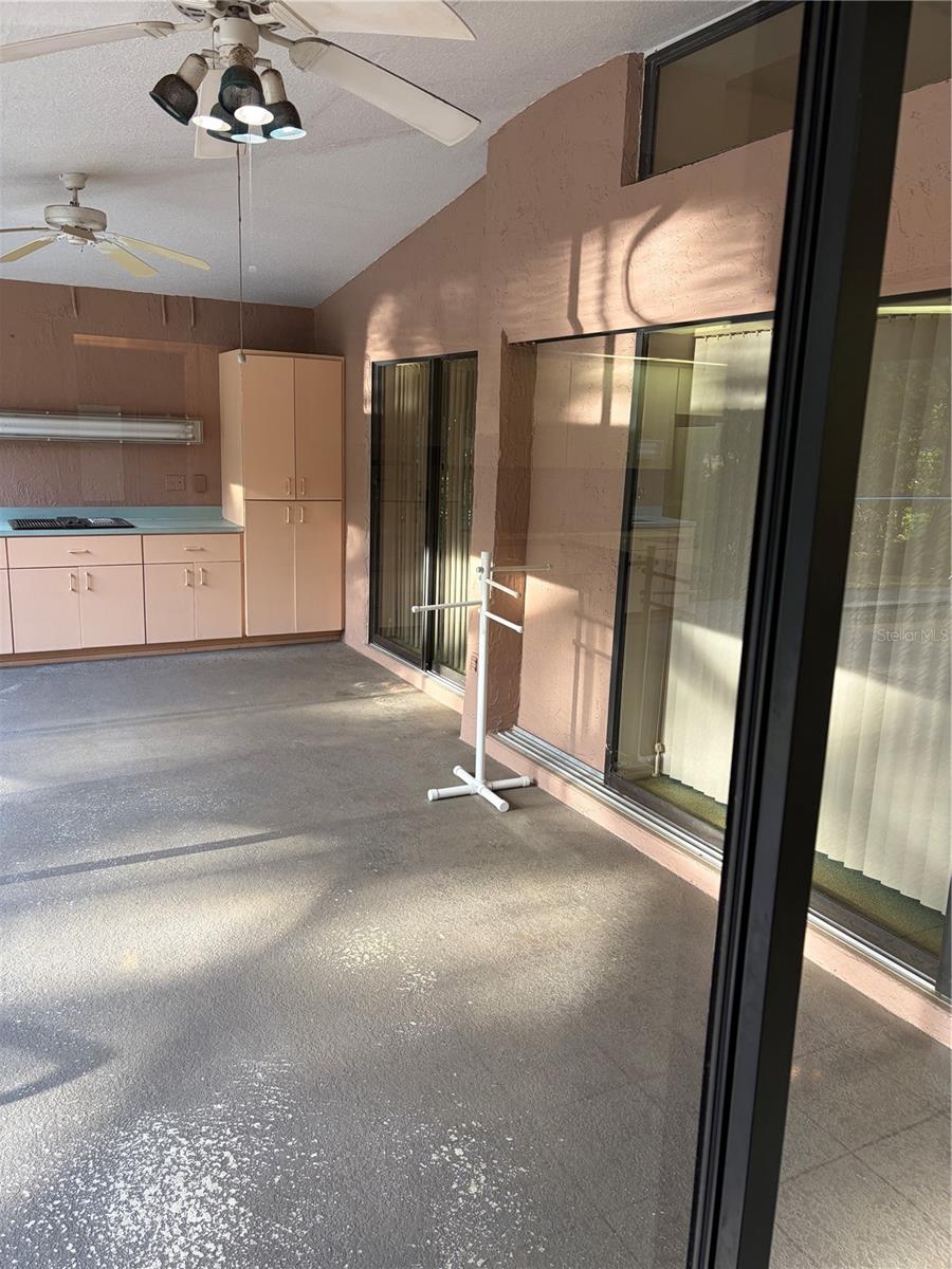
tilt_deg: -11.7
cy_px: 634
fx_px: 953
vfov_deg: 67.3
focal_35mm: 26
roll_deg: -1.6
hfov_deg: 53.1
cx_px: 476
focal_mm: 5.96
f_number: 1.6
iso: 80
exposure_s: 1/60
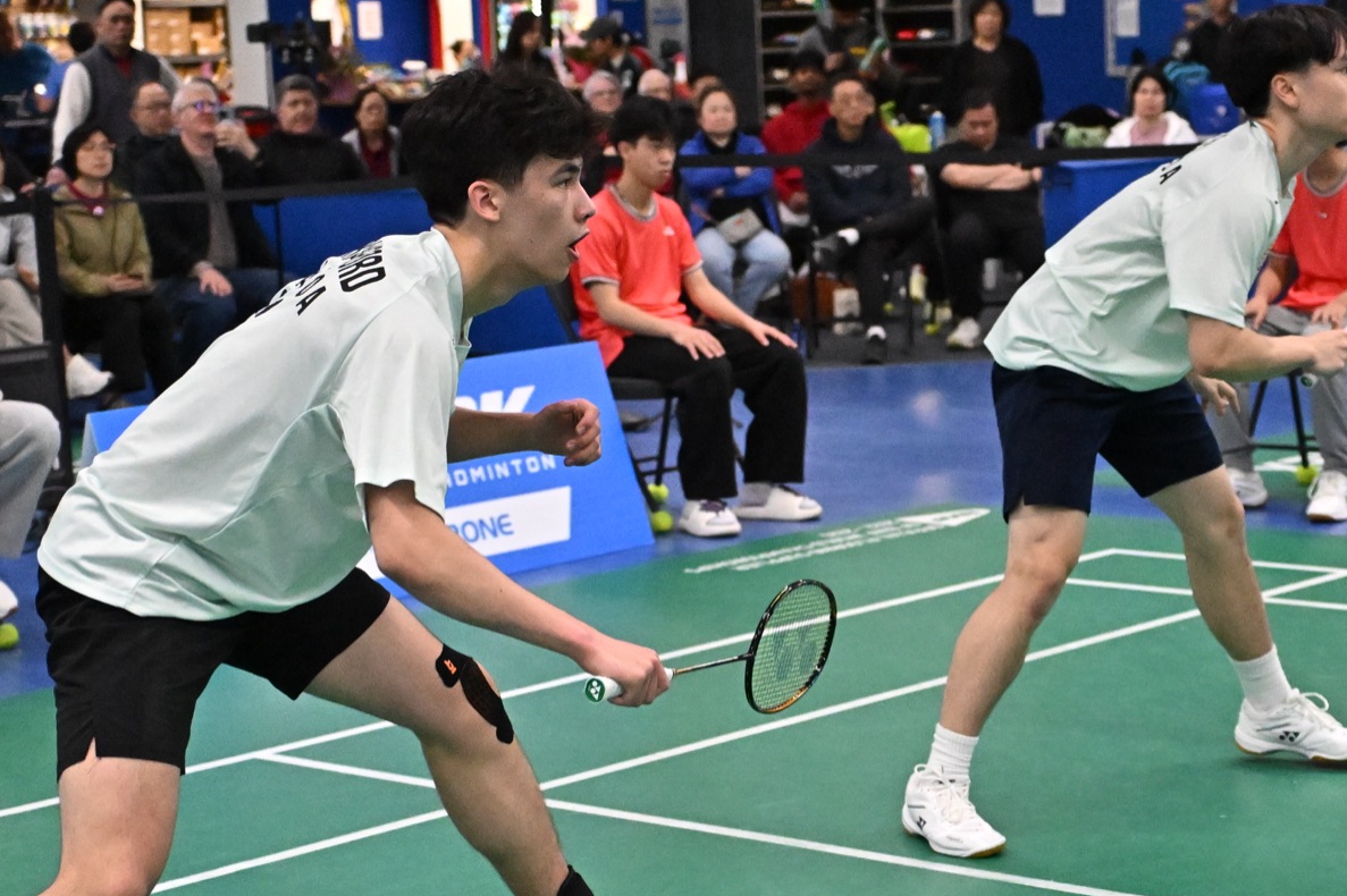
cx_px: 799
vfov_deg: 15.3
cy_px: 593
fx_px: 3328
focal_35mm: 89
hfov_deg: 22.9
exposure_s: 1/1500
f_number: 2.8
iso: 6400
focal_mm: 37
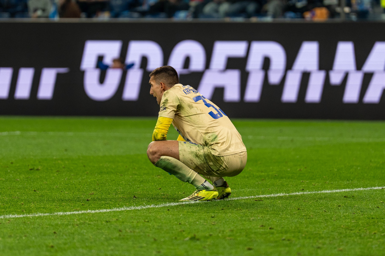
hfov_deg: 5.8
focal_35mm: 353
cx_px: 201
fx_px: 3777
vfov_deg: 3.9
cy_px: 117
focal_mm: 200
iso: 800
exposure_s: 1/1000
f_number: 2.8
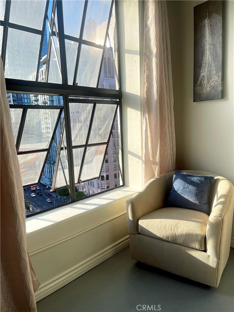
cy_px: 156
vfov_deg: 67.3
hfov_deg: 53.1
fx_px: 234
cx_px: 117
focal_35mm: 26
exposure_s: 1/1493
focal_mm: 5.1
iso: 32
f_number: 1.6
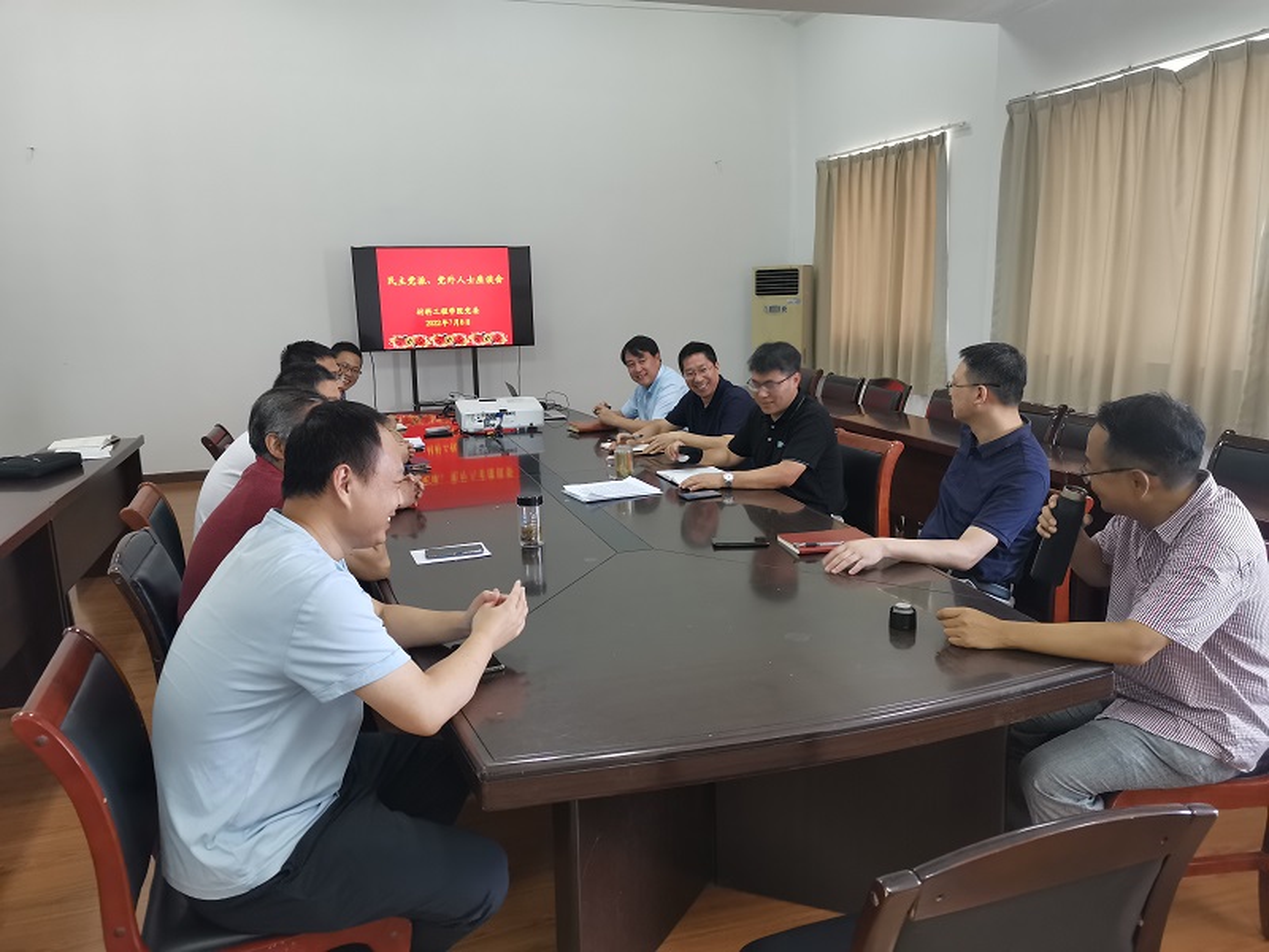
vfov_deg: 53.1
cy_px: 476
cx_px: 634
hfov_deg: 67.3
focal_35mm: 26
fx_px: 953
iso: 200
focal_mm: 4.75
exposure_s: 1/50
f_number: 1.8
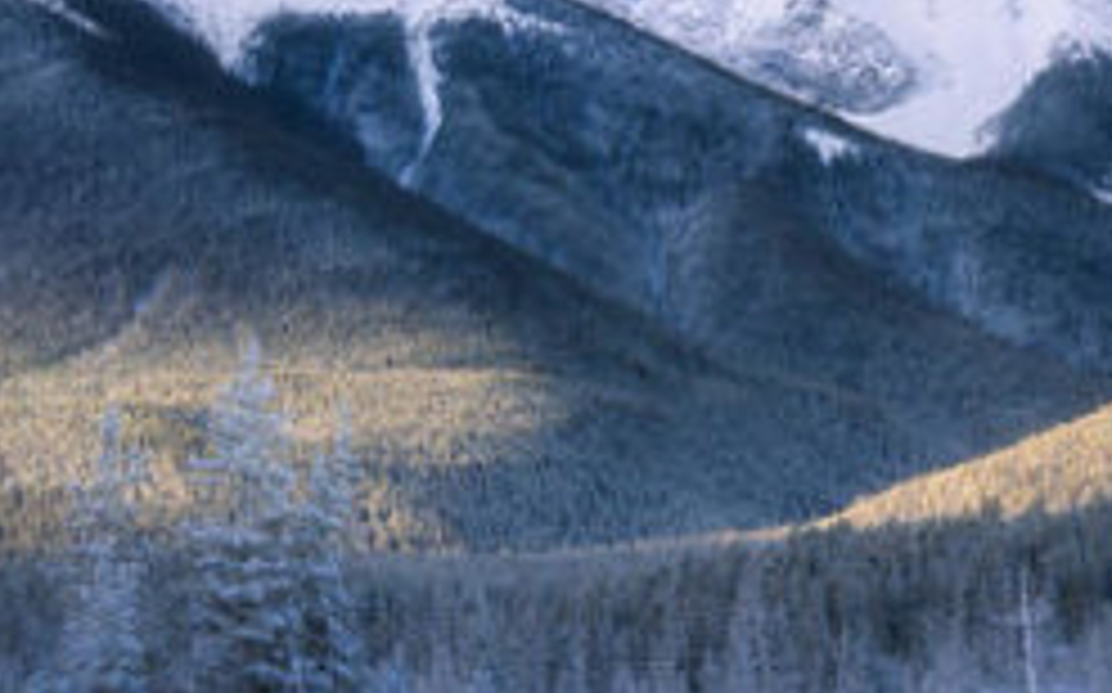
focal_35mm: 159
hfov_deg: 13.1
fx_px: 4815
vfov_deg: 8.2
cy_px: 92
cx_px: 833
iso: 100
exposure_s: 1/50
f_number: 10
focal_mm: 70
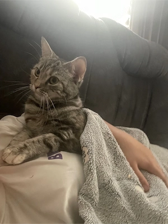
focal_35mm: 30
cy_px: 112
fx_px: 194
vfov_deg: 60.0
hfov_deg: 46.8
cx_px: 84
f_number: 2.2
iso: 800
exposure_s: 1/19
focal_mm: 2.71
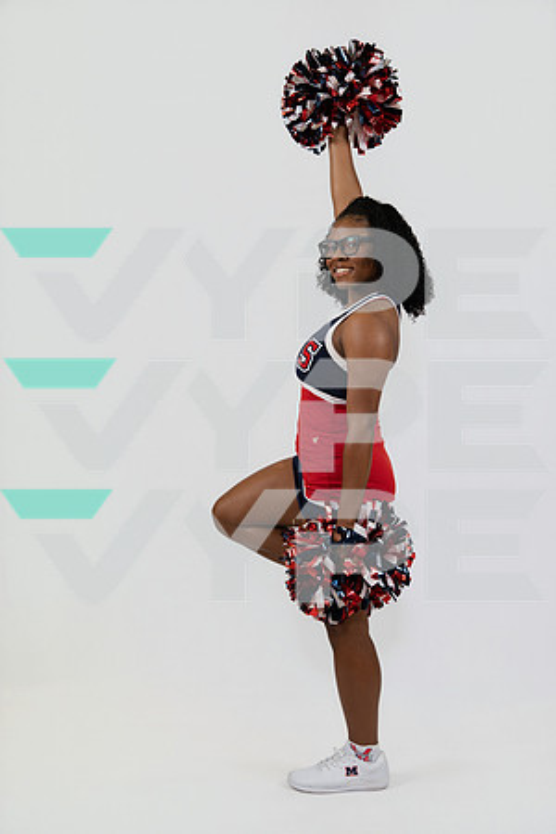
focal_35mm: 41
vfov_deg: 47.3
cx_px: 278
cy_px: 417
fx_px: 952
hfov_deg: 32.6
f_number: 4
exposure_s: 1/125
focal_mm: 41.1
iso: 400
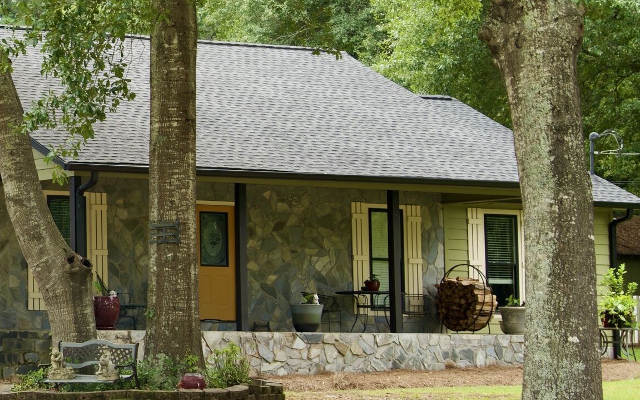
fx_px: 2372
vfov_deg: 9.6
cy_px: 155
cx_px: -84
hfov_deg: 14.9
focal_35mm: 136
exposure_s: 1/40
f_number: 6.3
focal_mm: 50
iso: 80
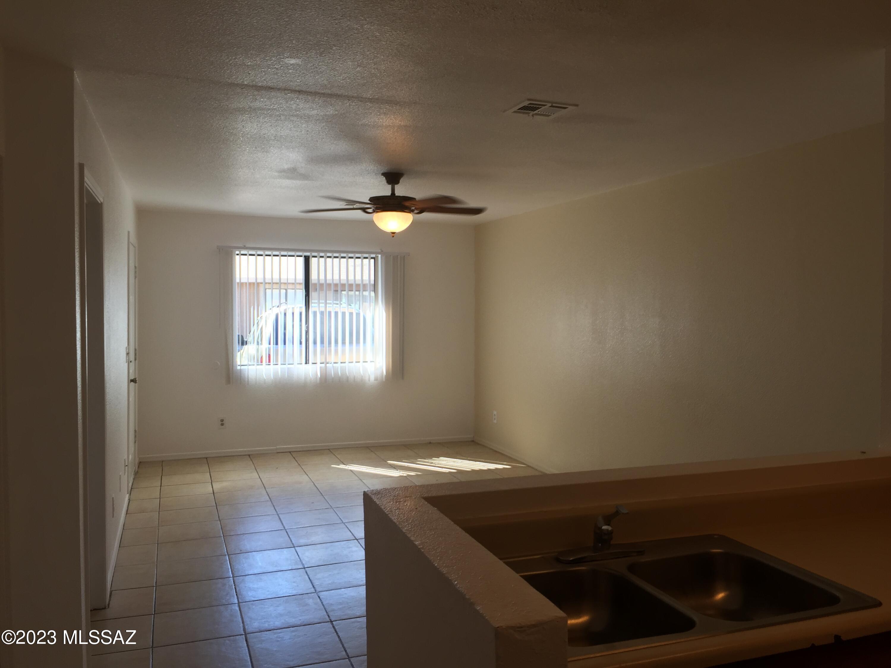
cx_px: 446
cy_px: 334
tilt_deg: -1.4
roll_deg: -1.1
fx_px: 746
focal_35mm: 29
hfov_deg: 61.7
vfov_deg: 48.2
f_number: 2.2
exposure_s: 1/60
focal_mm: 4.15
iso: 32
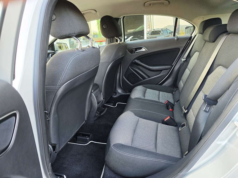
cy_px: 89
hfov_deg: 73.9
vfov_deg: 58.9
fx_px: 158
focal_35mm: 23
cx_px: 119
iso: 250
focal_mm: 6.3
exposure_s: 1/120
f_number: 1.7
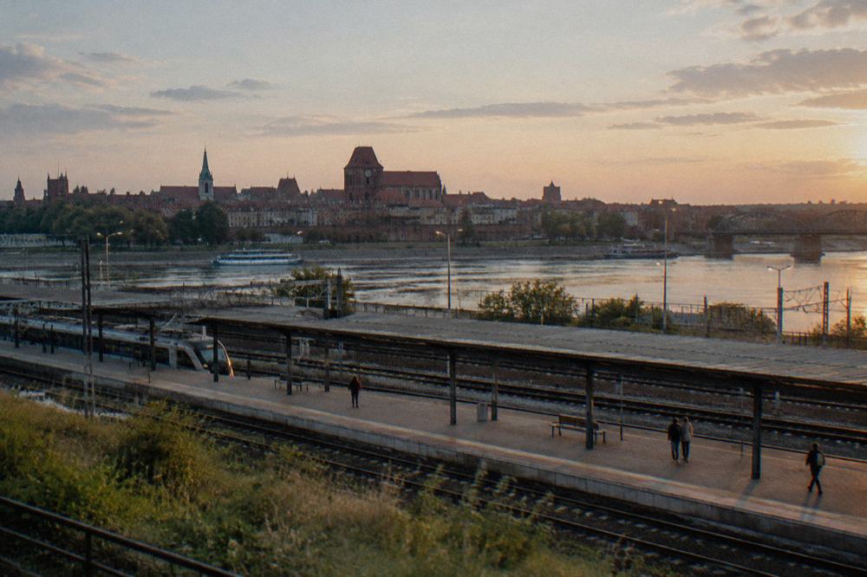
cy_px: 288
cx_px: 434
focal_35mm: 47
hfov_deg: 41.9
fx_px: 1131
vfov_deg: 28.6
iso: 4000
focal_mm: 47
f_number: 8
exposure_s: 1/25
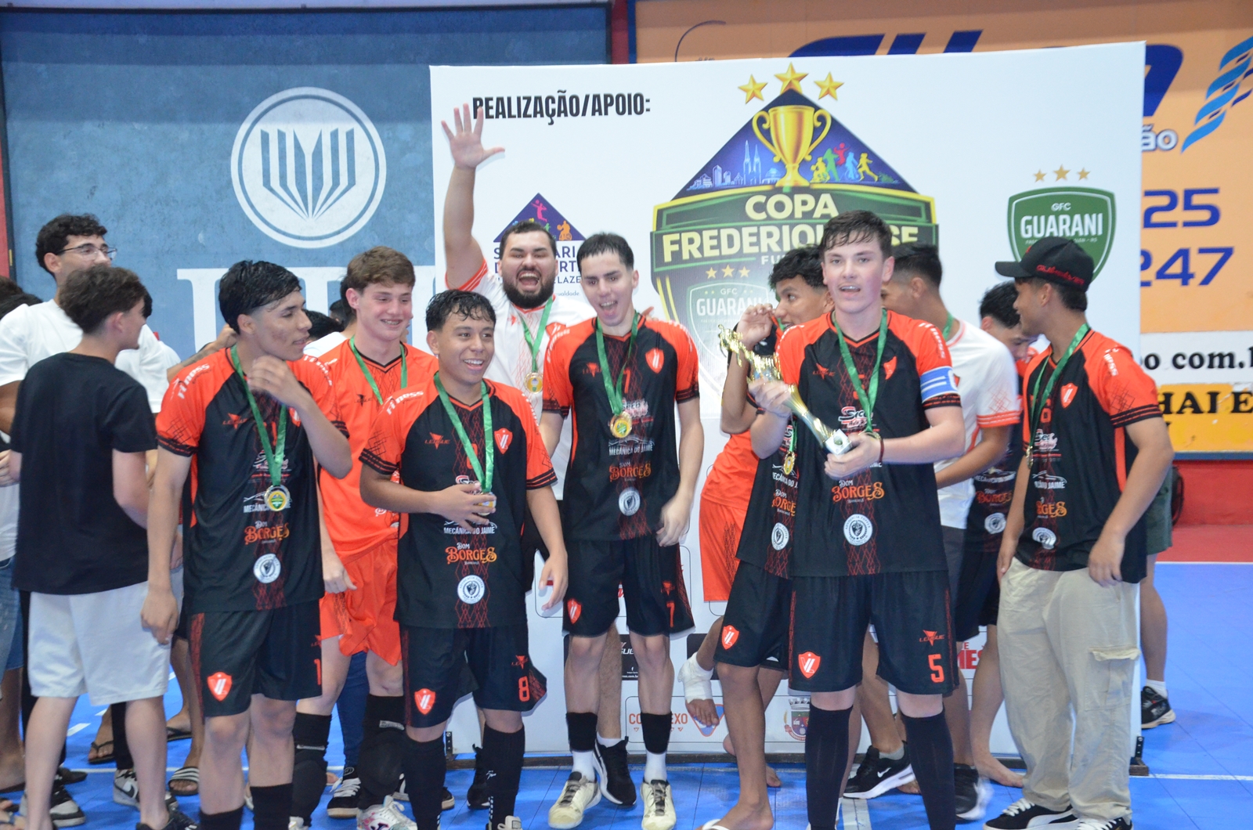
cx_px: 626
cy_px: 415
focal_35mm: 51
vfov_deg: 26.4
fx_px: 1772
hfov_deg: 39.0
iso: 3200
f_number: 4.2
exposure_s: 1/60
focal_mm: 34
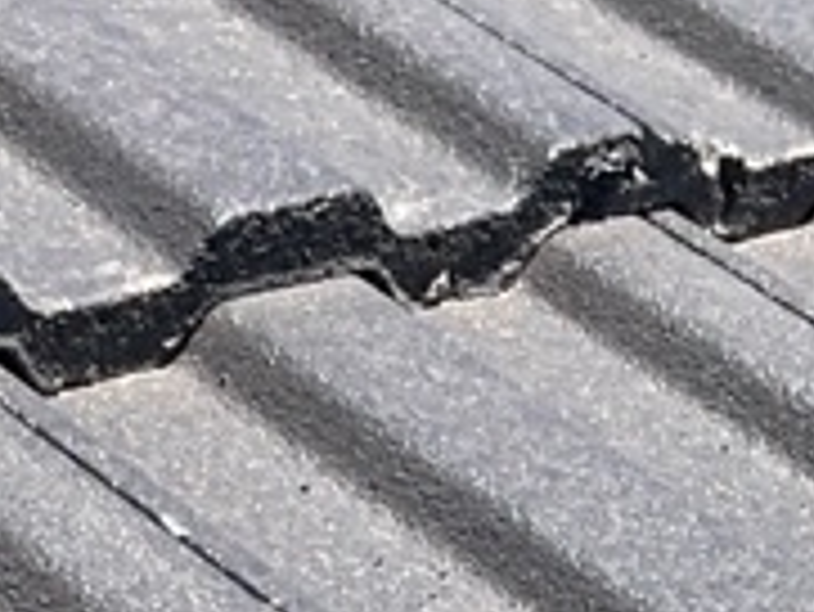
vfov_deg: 8.5
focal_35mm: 160
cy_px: 1444
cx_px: 373
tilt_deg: -29.1
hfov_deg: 12.3
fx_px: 3765
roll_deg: +3.4
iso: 16
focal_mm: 3
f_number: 1.8
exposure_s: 1/1984
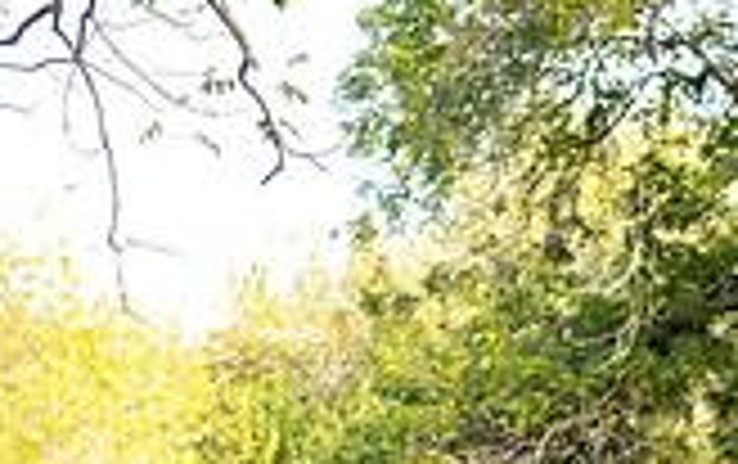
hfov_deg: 16.0
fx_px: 2538
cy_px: 768
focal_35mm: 126
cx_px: 824
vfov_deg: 10.0
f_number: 2.8
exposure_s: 1/200
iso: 160
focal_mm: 35
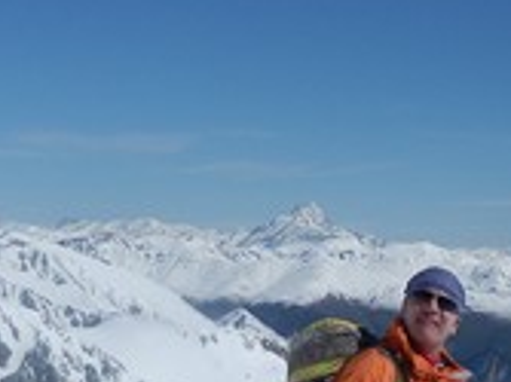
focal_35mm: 120
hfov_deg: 15.8
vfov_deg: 12.3
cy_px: 336
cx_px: 606
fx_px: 1770
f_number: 8.7
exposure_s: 1/500
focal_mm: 4.5
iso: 80
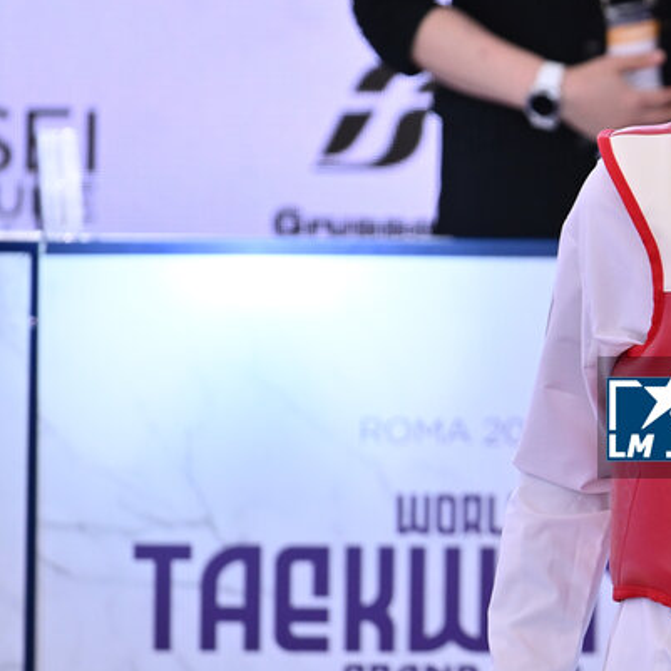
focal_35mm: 867
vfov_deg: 2.0
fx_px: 19014
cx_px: 761
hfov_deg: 2.0
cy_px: 402
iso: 1000
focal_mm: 400
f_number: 5
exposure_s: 1/2000
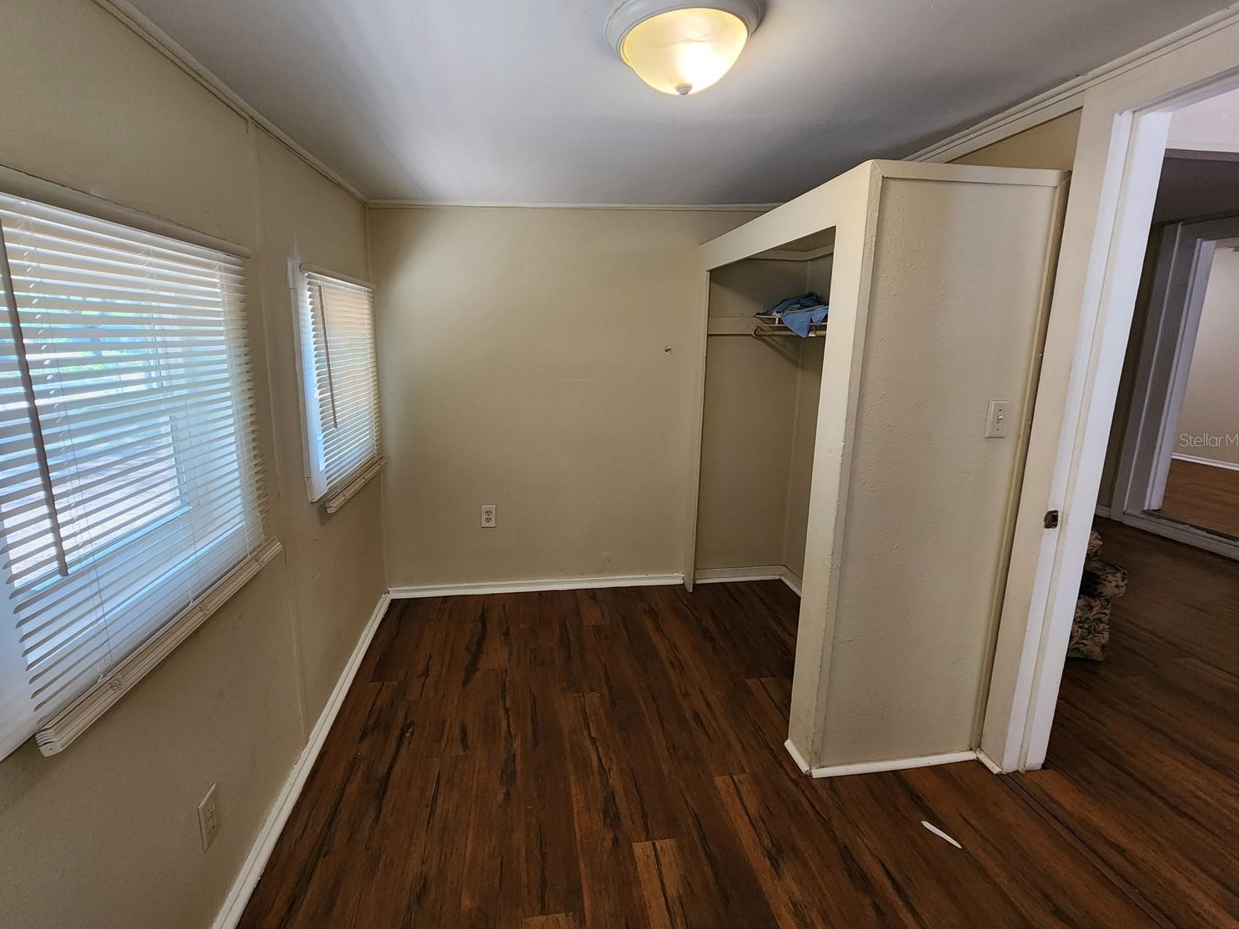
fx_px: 501
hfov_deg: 102.0
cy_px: 439
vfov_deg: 85.6
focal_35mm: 14
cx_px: 591
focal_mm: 2.2
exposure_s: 1/60
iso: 320
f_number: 2.2
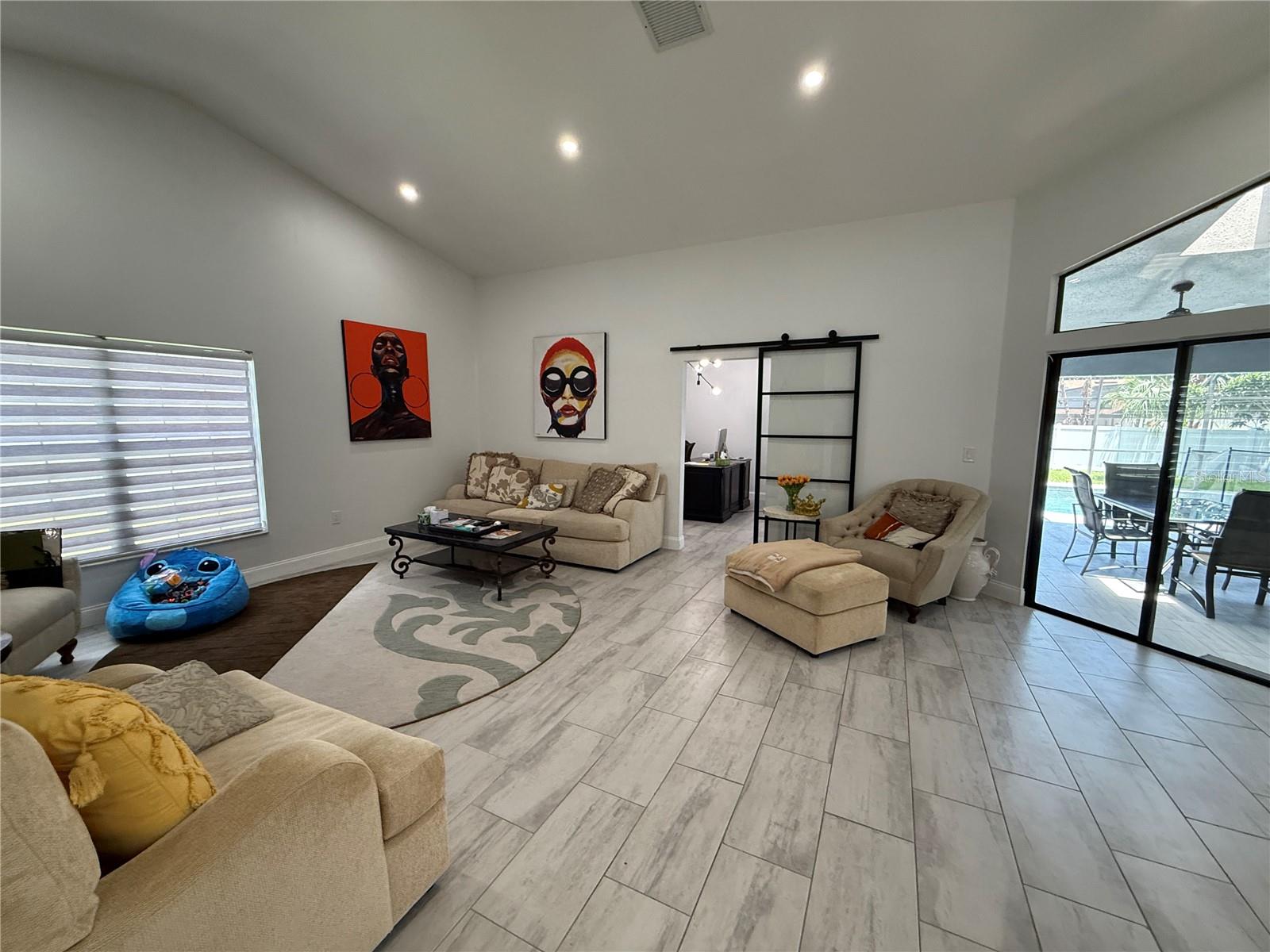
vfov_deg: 85.7
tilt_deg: -8.6
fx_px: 514
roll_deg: +0.8
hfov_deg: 102.1
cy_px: 476
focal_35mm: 14
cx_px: 635
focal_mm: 2.22
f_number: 2.2
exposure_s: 1/120
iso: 320
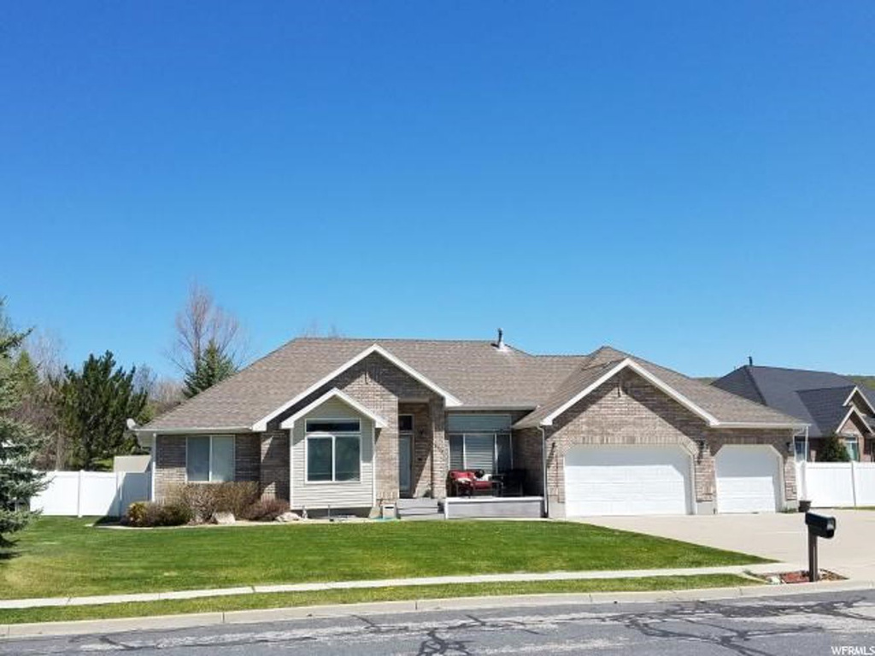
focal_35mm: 26
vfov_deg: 53.1
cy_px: 328
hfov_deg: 67.3
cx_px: 438
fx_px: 657
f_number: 1.7
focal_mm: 4.2
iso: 50
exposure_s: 1/2808
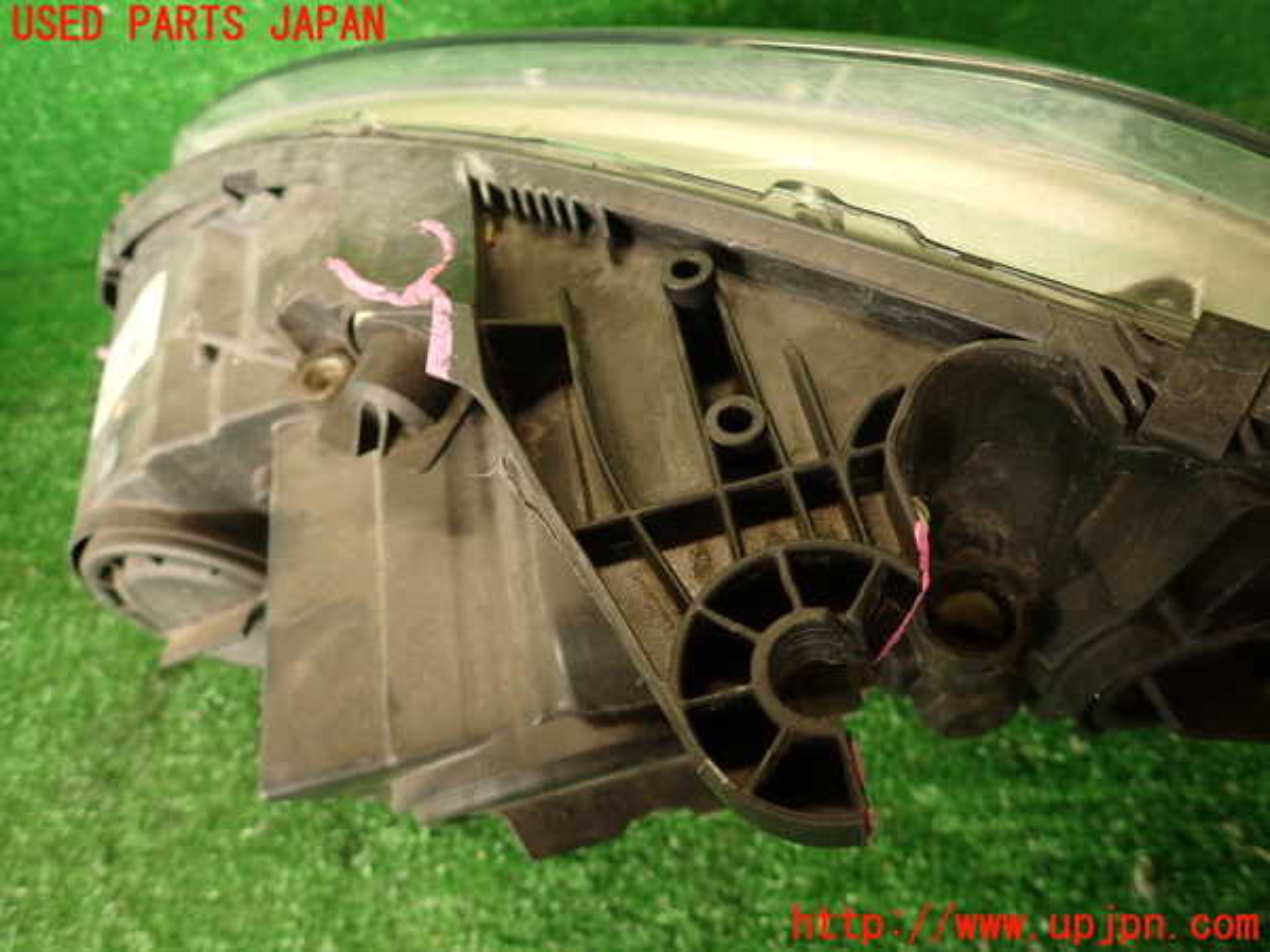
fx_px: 917
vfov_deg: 54.9
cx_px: 635
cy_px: 476
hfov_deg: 69.4
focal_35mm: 25
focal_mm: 4.5
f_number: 2
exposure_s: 1/50
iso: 200
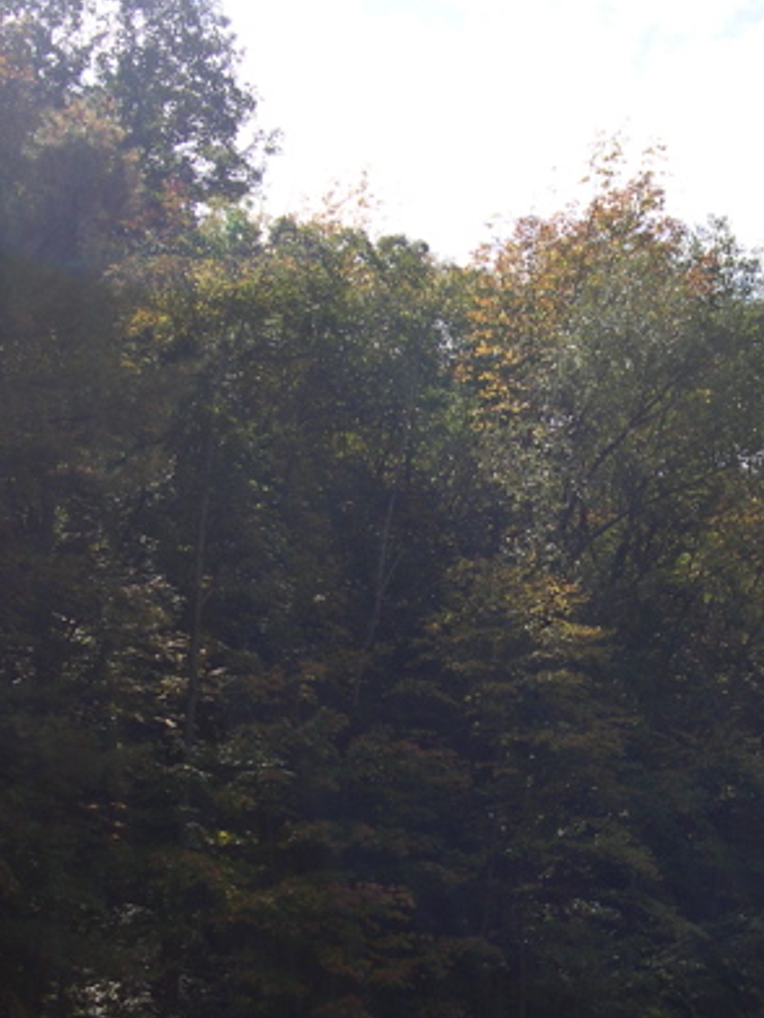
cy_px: 582
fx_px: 1825
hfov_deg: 23.4
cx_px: 587
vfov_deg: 31.2
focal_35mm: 62
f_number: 7.6
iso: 100
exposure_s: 1/141
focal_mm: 8
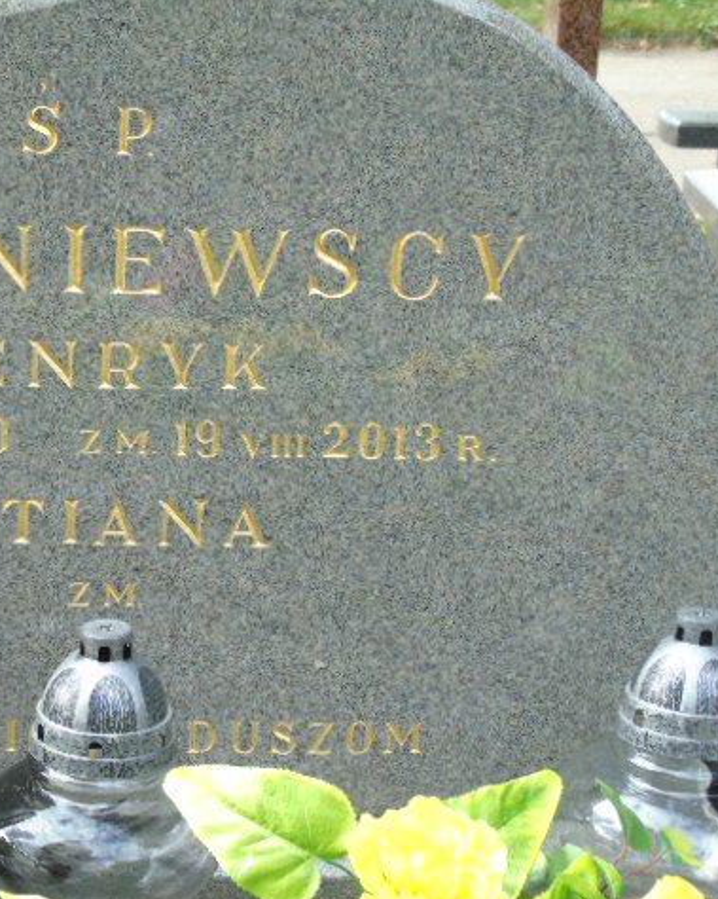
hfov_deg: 14.2
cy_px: 451
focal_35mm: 108
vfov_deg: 17.8
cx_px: 121
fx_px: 2870
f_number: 4.1
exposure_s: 1/60
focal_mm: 15
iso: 80
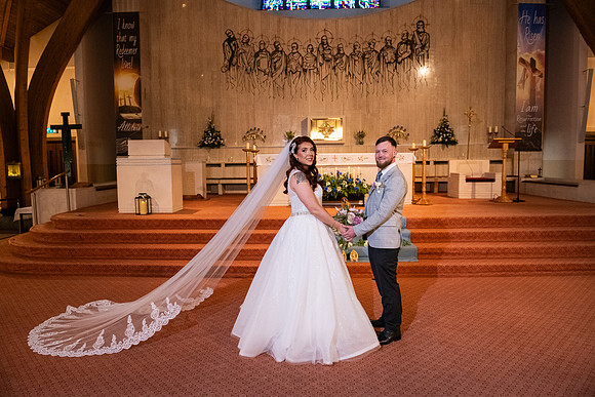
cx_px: 298
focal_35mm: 24
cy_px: 198
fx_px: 397
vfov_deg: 53.2
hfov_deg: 73.7
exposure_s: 1/160
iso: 2000
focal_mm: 24
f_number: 5
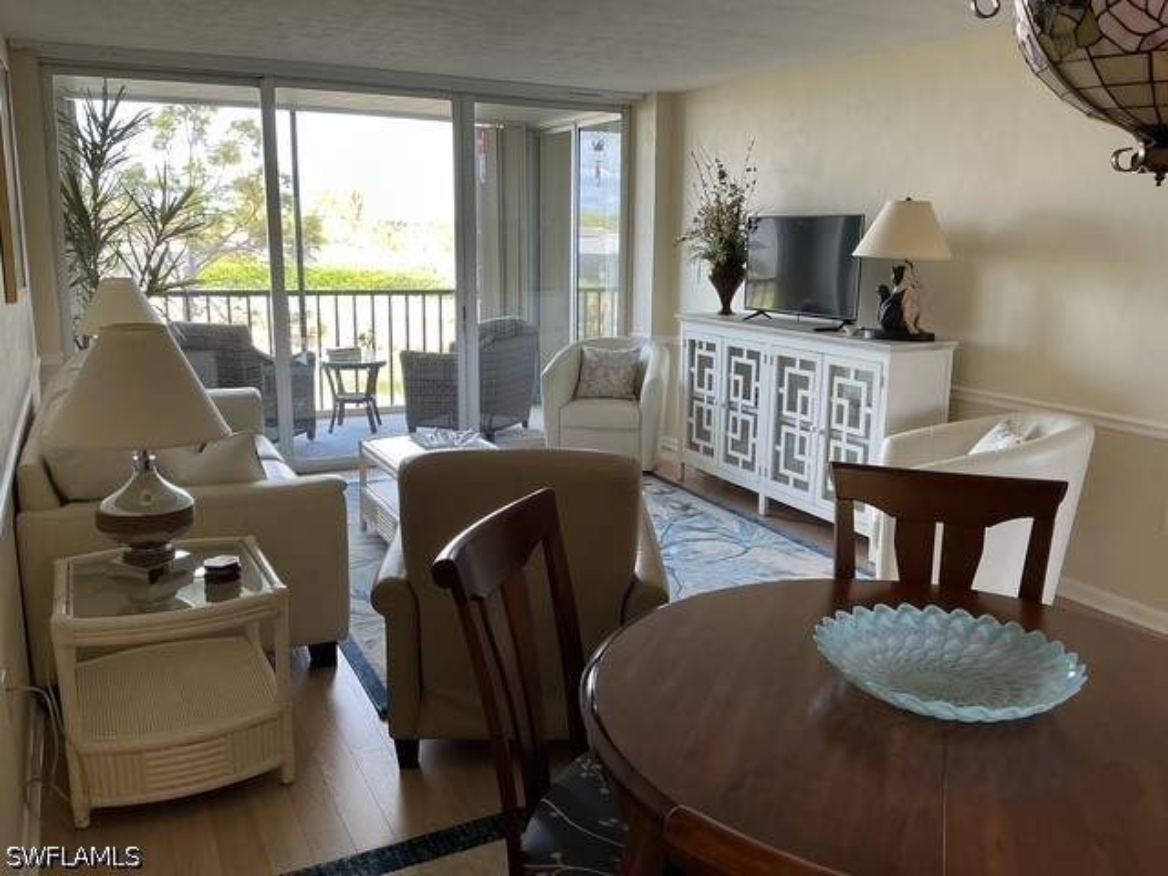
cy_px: 438
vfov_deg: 48.2
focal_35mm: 29
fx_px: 979
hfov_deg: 61.7
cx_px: 584
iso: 40
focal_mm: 3
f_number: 1.8
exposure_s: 1/60
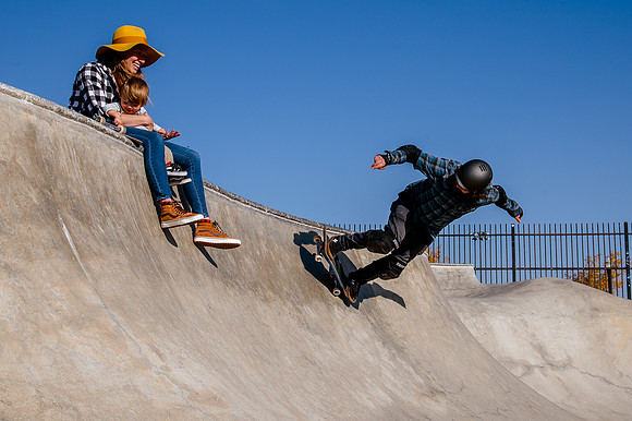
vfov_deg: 22.1
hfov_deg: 32.7
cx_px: 353
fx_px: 1077
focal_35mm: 61
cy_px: 179
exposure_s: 1/500
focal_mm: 44
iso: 200
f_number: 11
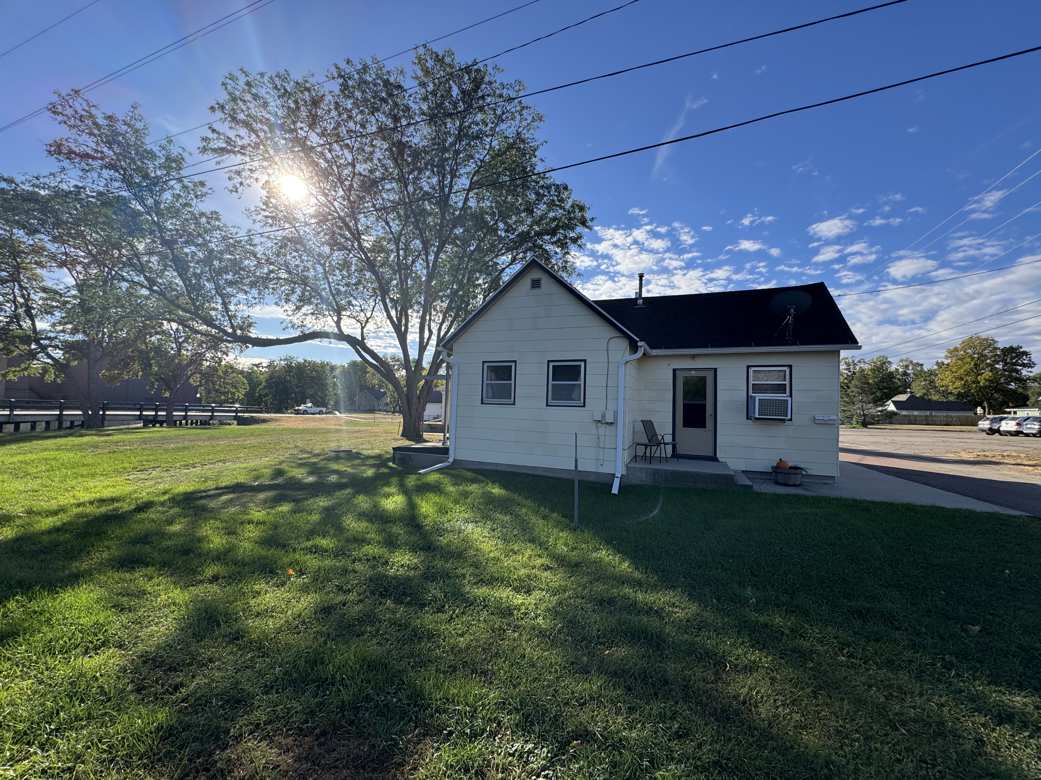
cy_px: 390
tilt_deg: +3.5
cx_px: 520
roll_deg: -2.3
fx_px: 421
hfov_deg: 102.1
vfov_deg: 85.7
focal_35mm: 14
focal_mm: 2.22
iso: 50
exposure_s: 1/1506
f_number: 2.2
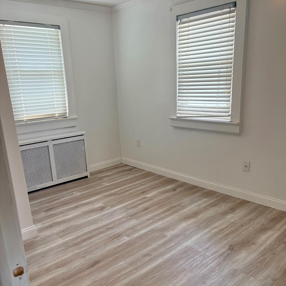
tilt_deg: -15.6
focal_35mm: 31
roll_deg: +2.1
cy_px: 166
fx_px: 290
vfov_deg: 52.3
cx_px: 144
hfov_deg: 52.5
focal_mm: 5.96
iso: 100
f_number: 1.6
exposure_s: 1/164
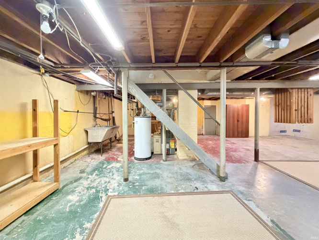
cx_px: 160
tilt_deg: -3.1
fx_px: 129
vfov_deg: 85.7
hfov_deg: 102.0
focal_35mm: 14
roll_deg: +0.4
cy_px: 120
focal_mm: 2.22
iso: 1250
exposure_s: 1/60
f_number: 2.2
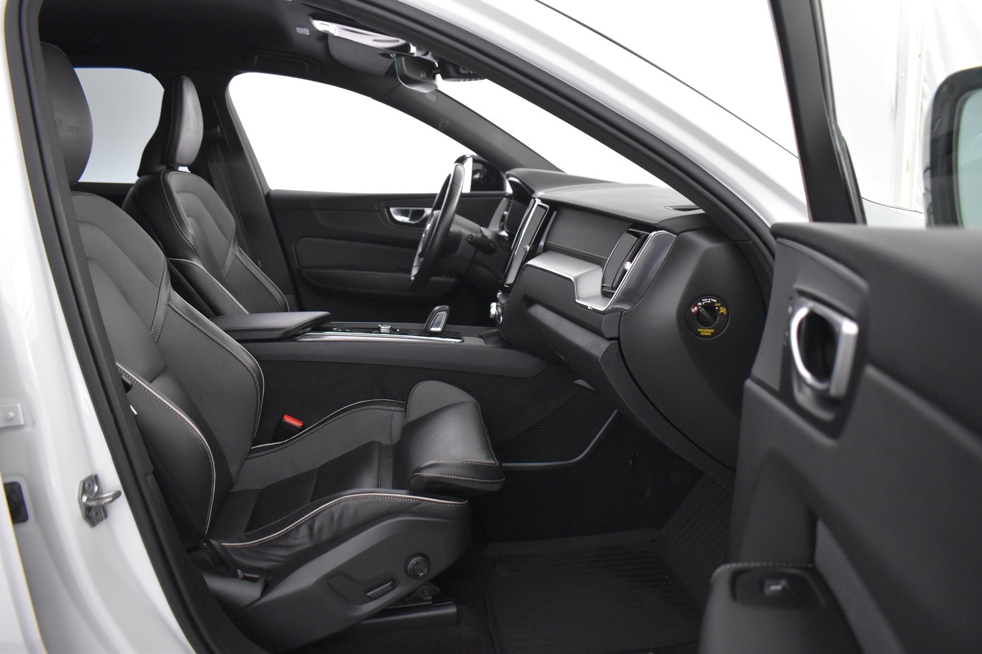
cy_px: 327
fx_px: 736
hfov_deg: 67.4
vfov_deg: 47.9
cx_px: 491
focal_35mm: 27
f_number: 3.5
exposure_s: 1/30
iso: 3200
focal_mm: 18
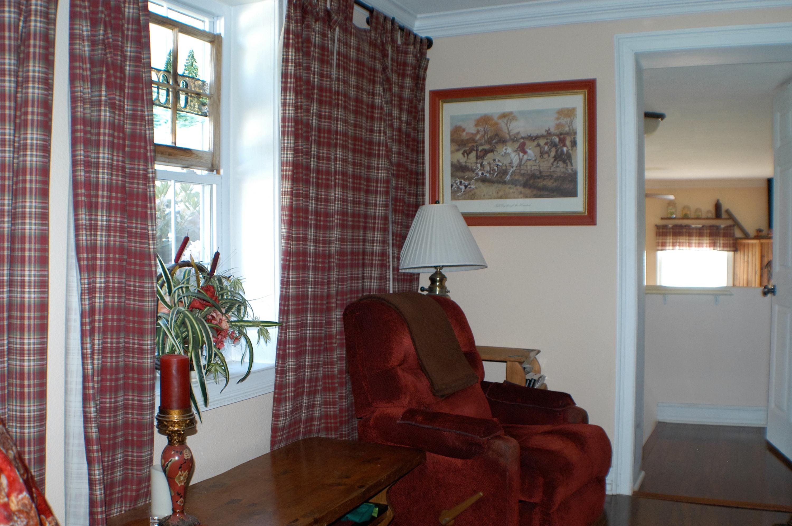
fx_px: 1022
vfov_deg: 28.9
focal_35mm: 46
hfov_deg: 42.4
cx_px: 396
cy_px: 263
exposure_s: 1/60
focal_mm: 31
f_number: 4.5
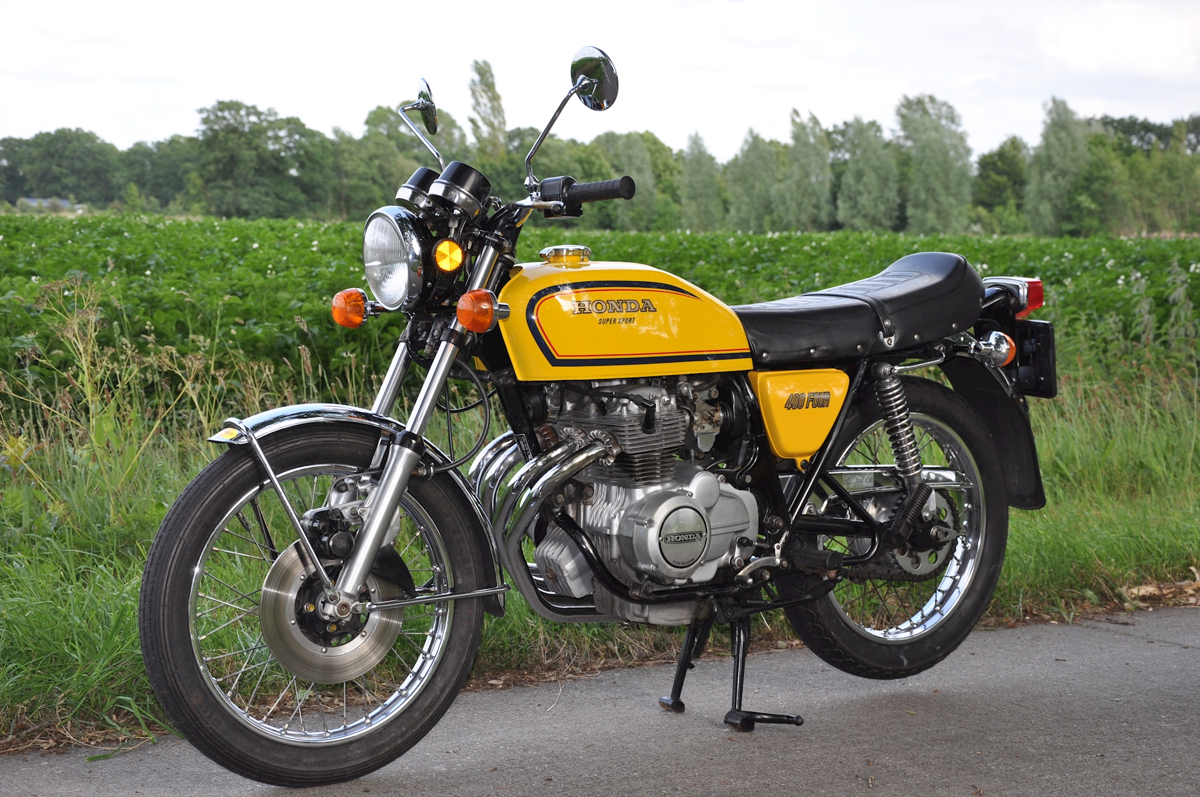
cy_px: 398
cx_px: 600
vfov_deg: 20.1
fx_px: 2247
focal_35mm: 68
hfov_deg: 29.9
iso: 200
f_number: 7.1
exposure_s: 1/200
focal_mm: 45
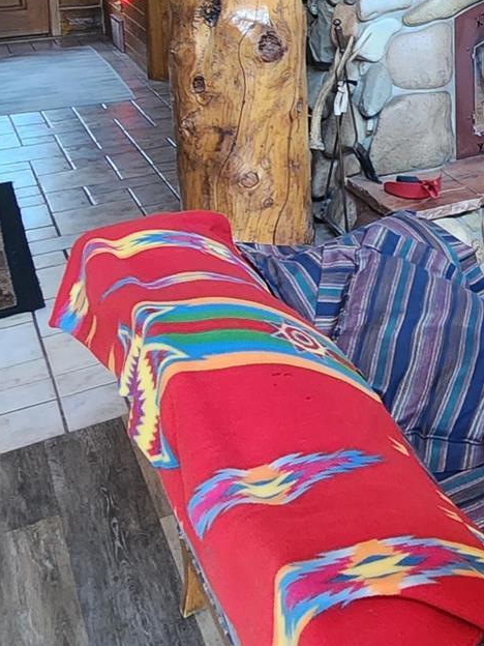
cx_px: 708
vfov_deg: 34.3
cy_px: -63
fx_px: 895
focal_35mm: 48
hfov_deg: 24.3
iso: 320
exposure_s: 1/60
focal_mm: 2.2
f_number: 2.2
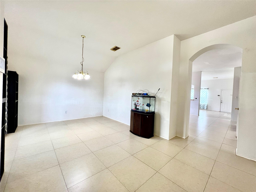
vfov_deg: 89.9
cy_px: 96
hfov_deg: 106.2
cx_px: 128
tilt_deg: -1.0
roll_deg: -2.1
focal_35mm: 13
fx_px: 96
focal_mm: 1.57
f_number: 1.8
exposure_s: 1/120
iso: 125
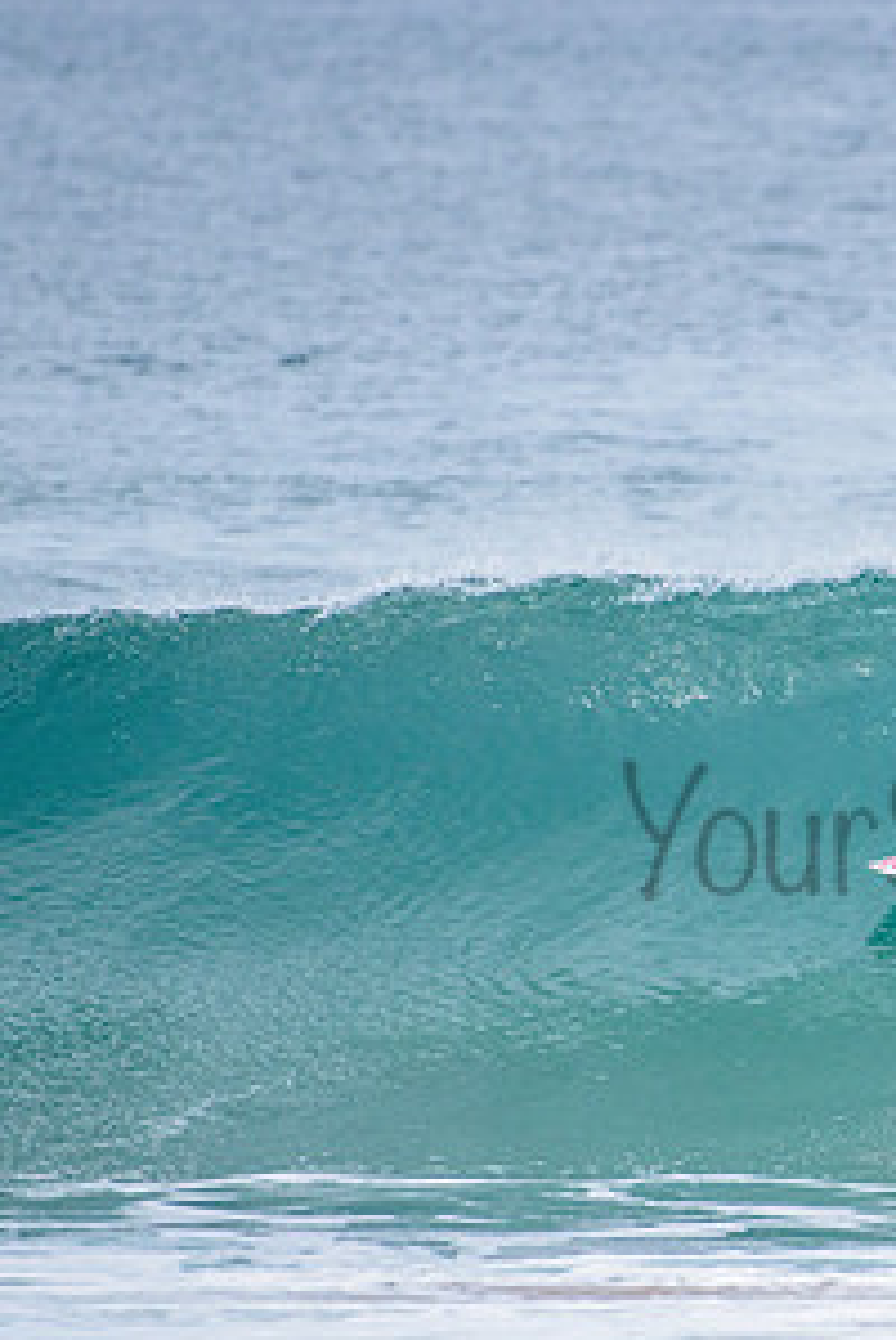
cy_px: 791
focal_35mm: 969
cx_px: 1084
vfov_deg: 2.1
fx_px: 36090
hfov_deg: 1.4
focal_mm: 500
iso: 360
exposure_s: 1/2000
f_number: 5.6
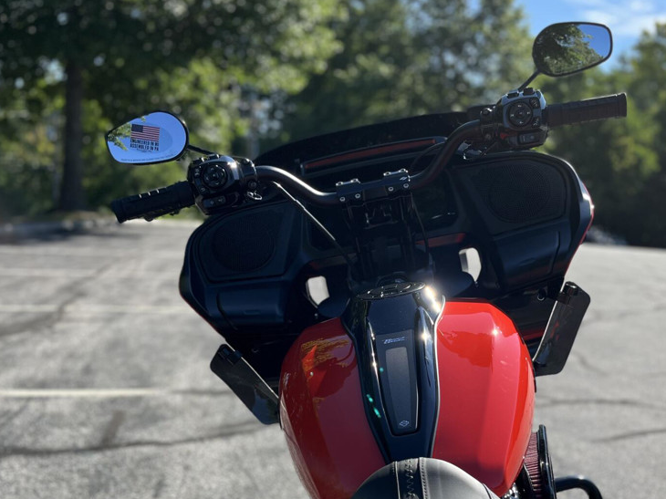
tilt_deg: -11.4
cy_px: 355
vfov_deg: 37.1
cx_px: 405
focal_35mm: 38
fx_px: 731
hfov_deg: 48.6
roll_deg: -4.2
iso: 50
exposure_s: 1/2179
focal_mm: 5.1
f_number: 1.6
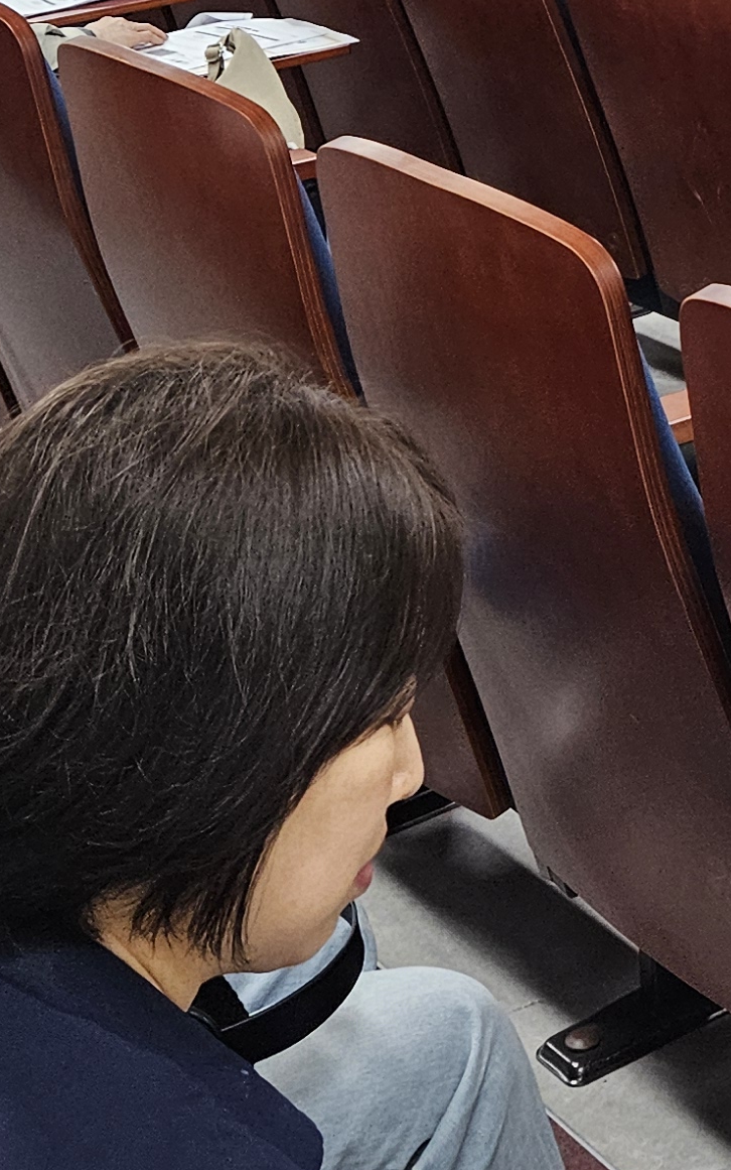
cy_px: -230
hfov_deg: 14.2
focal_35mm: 84
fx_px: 2677
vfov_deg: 22.7
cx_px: 1201
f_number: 1.8
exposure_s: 1/120
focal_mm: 5.4
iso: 200
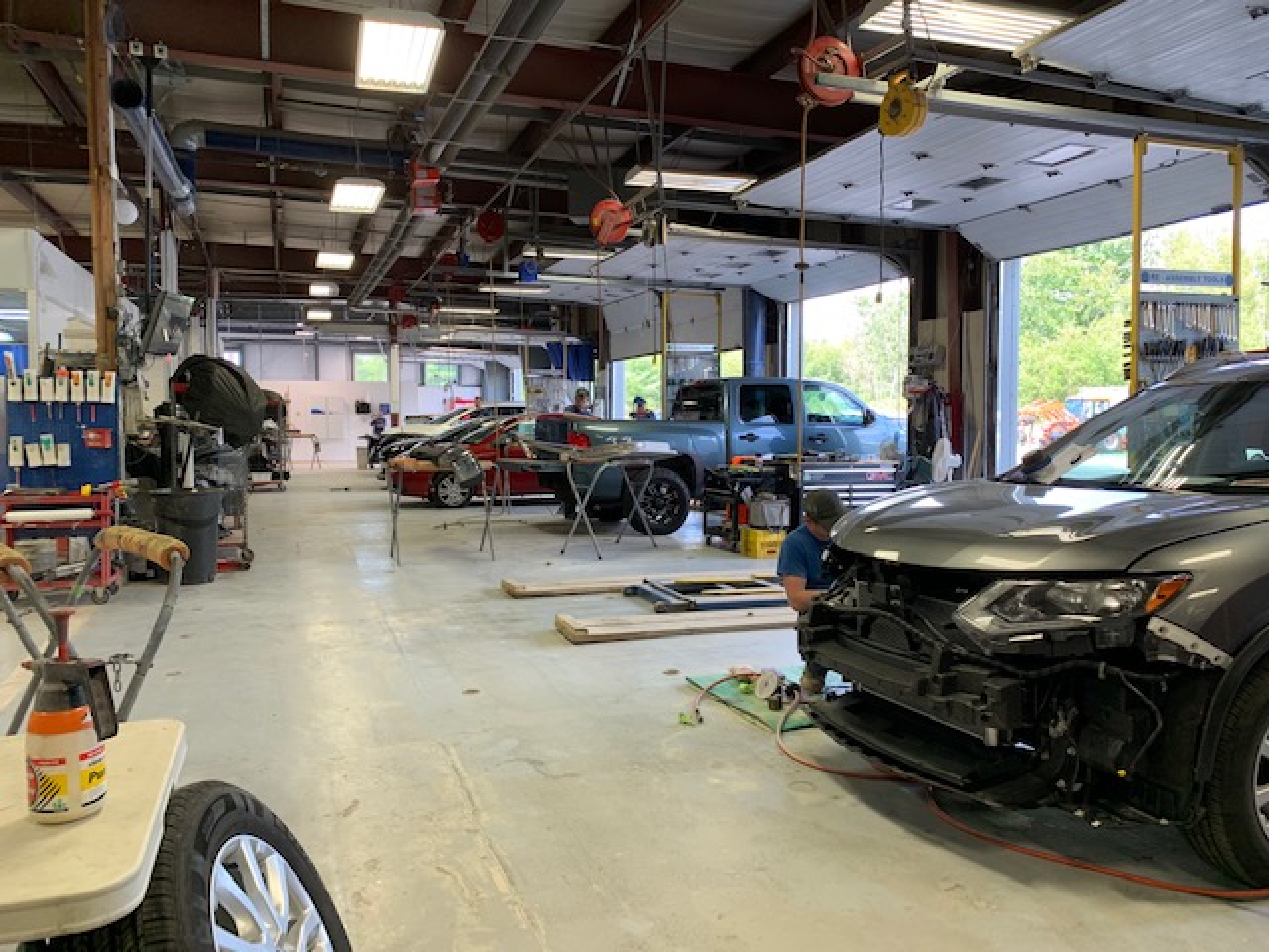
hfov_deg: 67.3
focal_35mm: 26
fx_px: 953
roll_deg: +0.4
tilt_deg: -2.9
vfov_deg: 53.1
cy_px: 476
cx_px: 634
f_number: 1.8
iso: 64
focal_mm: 4.25
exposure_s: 1/122
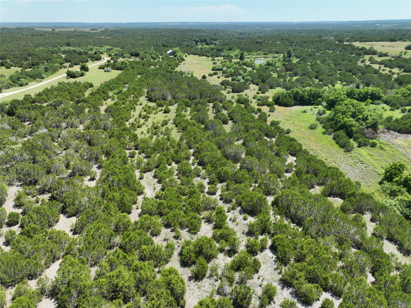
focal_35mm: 24
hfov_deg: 71.6
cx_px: 206
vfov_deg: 56.8
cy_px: 154
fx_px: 285
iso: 200
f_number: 2.8
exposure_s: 1/1600
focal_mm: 12.29
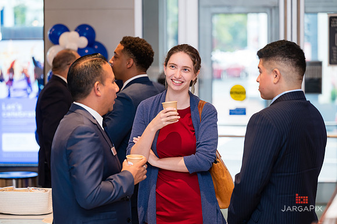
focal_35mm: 107
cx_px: 166
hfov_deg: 19.0
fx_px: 1005
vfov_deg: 12.7
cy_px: 110
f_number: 3.2
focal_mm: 104
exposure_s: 1/160
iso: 800
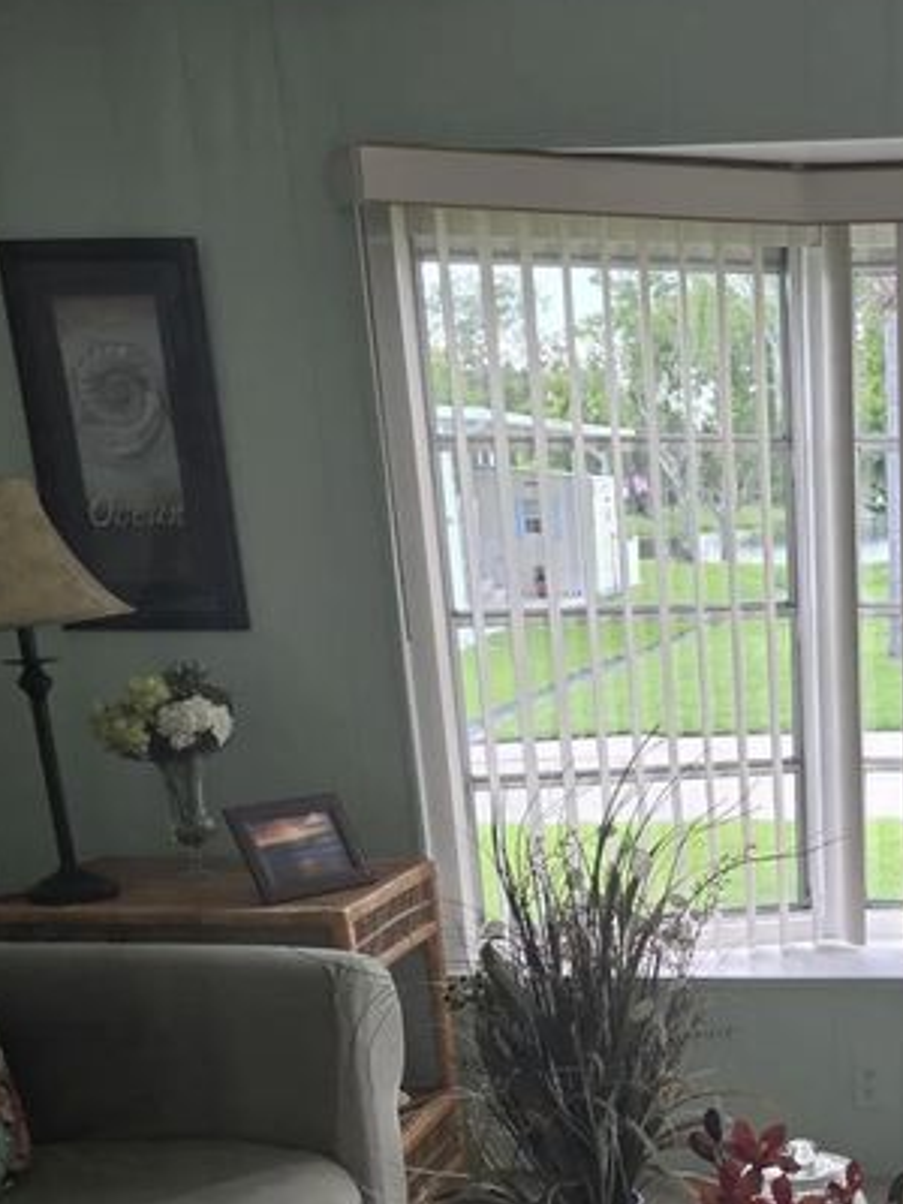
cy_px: 1049
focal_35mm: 49
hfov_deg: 27.9
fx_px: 1704
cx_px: 900
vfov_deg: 36.8
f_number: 1.7
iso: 32
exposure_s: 1/120
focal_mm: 6.25
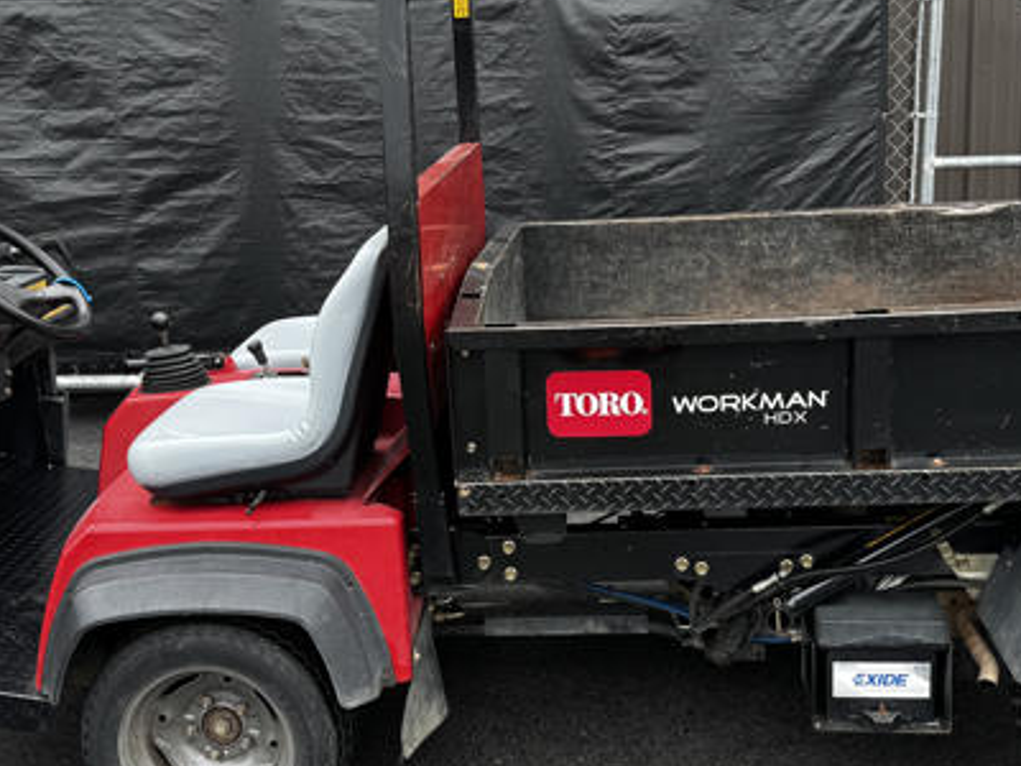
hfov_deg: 39.7
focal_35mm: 48
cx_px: 526
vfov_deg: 30.3
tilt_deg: -12.2
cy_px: 378
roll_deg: +1.7
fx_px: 1416
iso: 80
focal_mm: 6.76
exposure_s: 1/325
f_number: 1.78
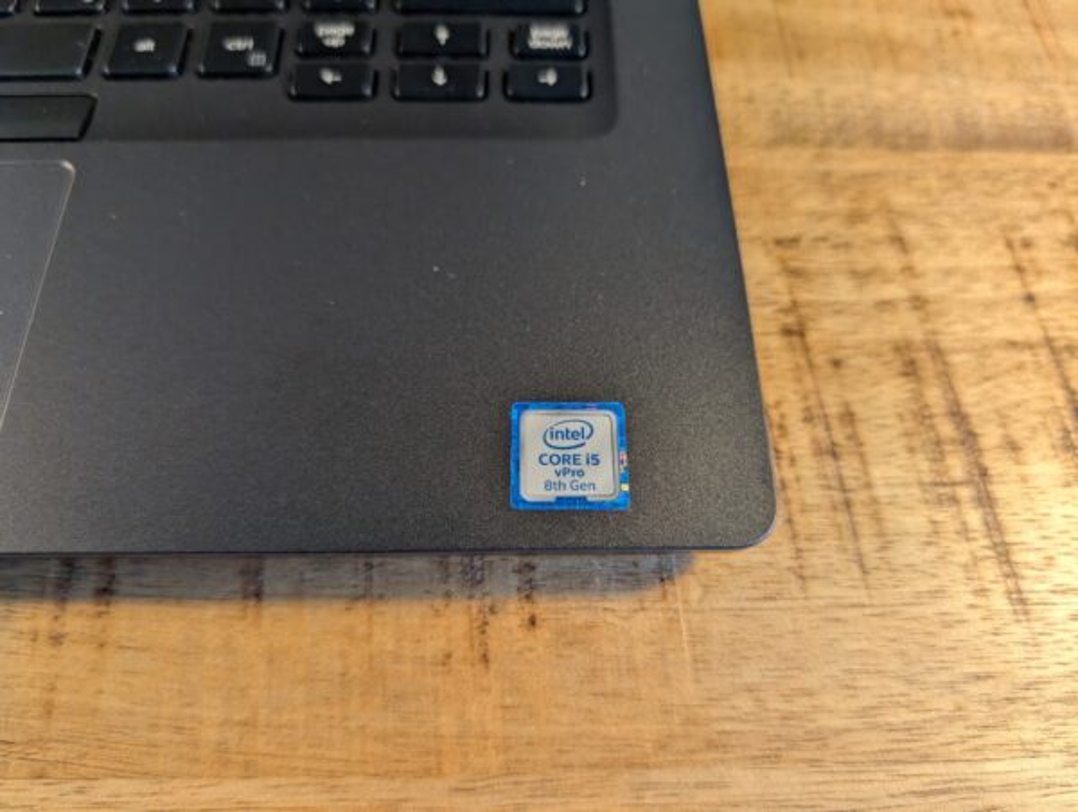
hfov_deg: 71.5
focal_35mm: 24
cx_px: 539
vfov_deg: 57.0
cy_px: 406
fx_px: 749
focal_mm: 6.9
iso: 125
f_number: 1.68
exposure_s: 1/100
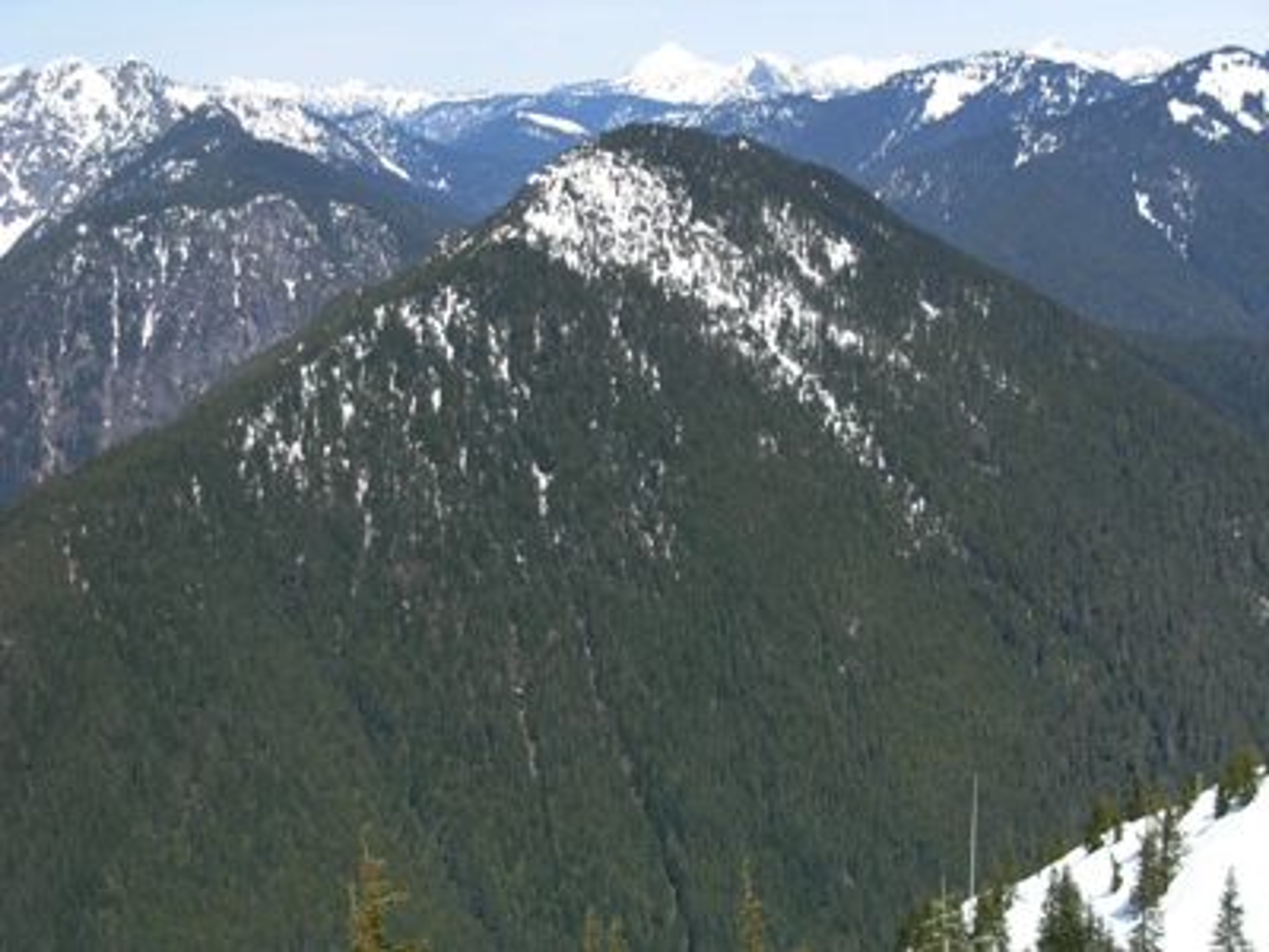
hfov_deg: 25.7
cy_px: 476
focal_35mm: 76
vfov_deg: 19.4
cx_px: 634
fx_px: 2786
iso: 79
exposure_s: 1/886
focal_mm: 12.5
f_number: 3.6
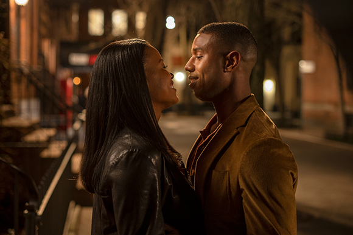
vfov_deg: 27.0
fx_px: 490
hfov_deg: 39.6
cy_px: 118
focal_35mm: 50
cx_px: 176
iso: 1600
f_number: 2.5
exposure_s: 1/60
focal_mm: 50
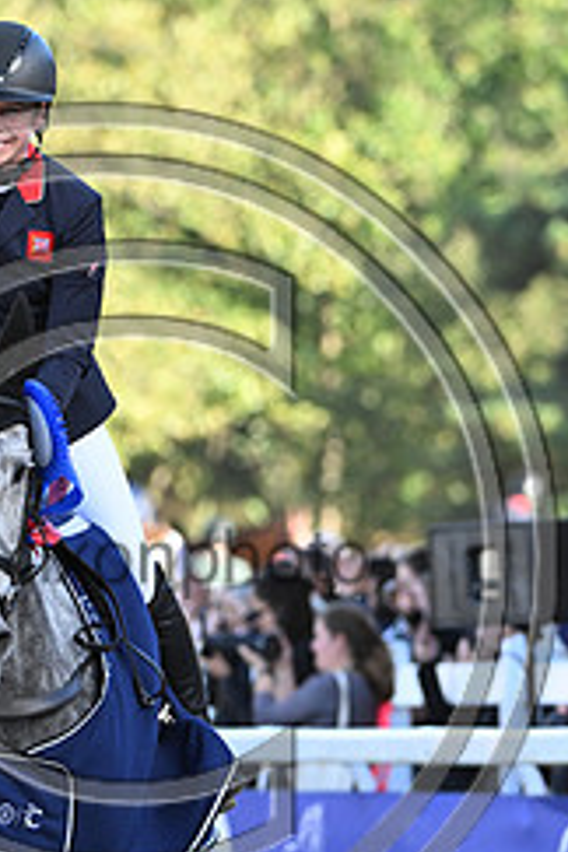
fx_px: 13536
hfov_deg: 2.4
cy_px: 501
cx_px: 51
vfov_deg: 3.6
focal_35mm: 572
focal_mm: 240
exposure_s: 1/800
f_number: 5.6
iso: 1800
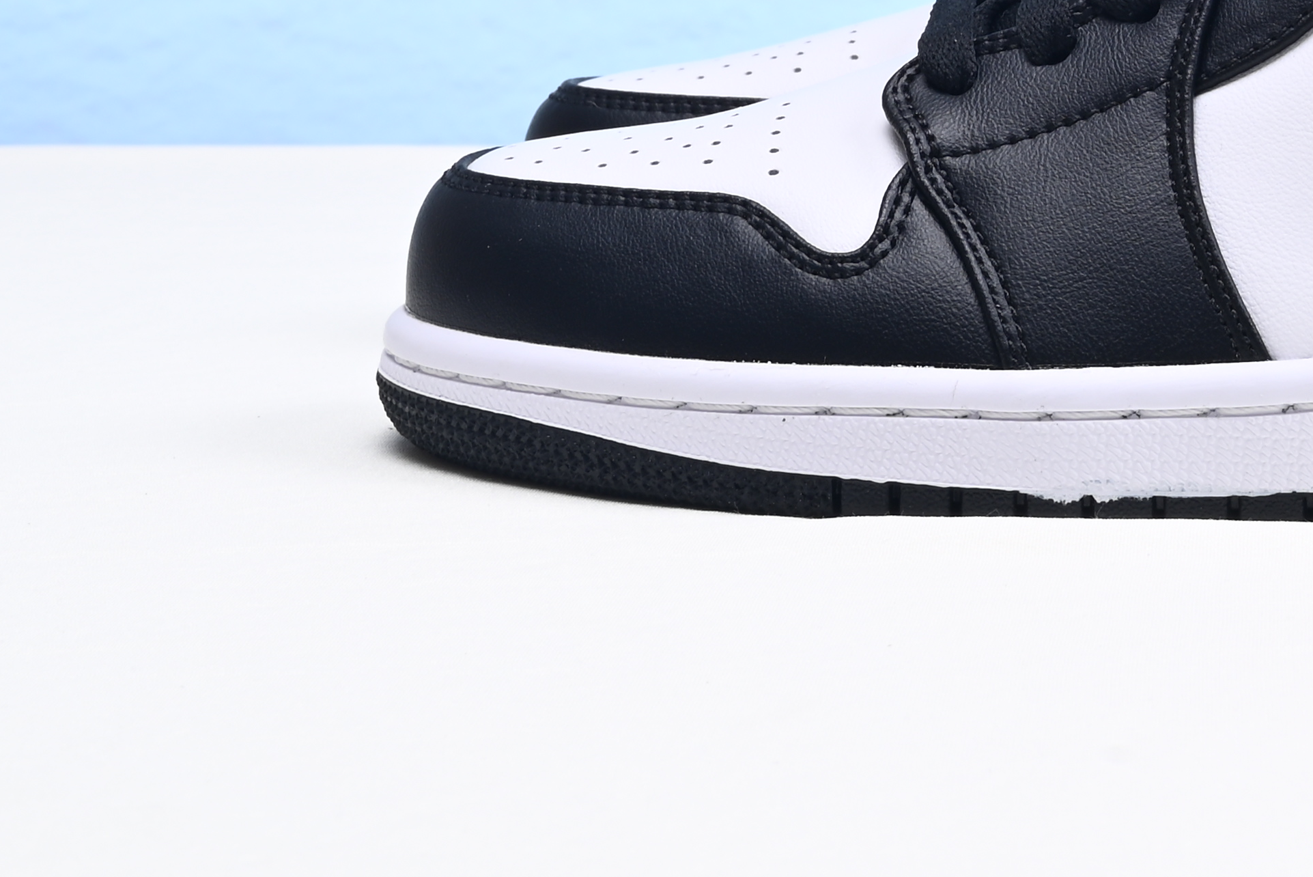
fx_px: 4451
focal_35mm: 122
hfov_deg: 16.4
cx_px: 1381
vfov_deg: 10.8
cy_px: -452
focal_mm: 39
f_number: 16
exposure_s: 1/2
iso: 100
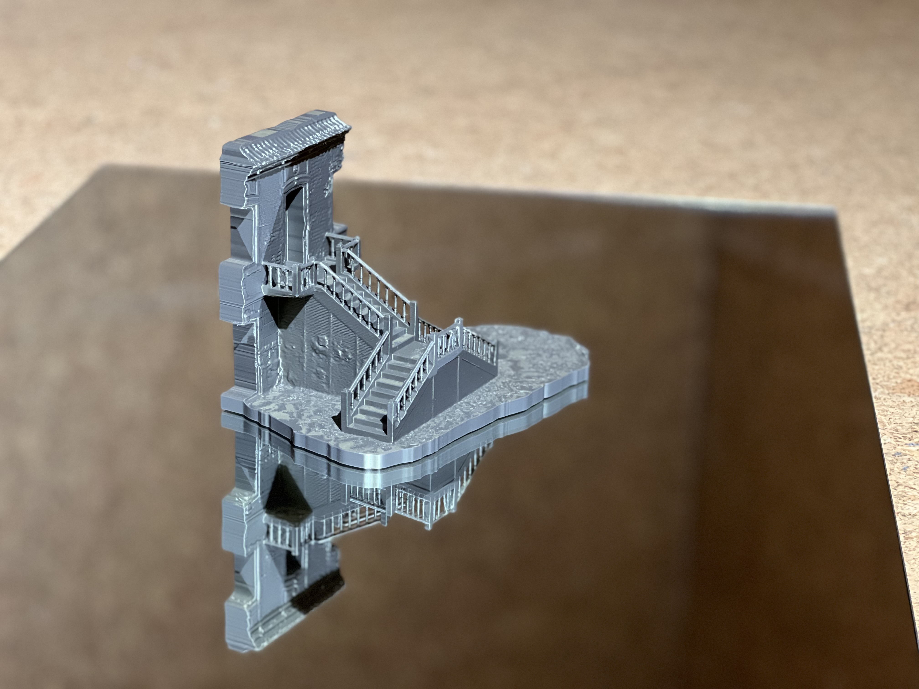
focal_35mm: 77
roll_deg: -1.4
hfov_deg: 25.3
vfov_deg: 19.1
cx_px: 460
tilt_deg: -20.5
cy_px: 344
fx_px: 2044
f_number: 2.8
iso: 400
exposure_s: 1/20
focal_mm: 9
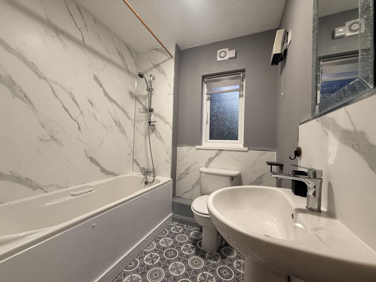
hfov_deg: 102.1
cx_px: 188
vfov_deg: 85.7
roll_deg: -1.8
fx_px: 152
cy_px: 141
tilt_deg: +1.6
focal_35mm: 14
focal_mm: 2.22
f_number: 2.2
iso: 250
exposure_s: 1/100
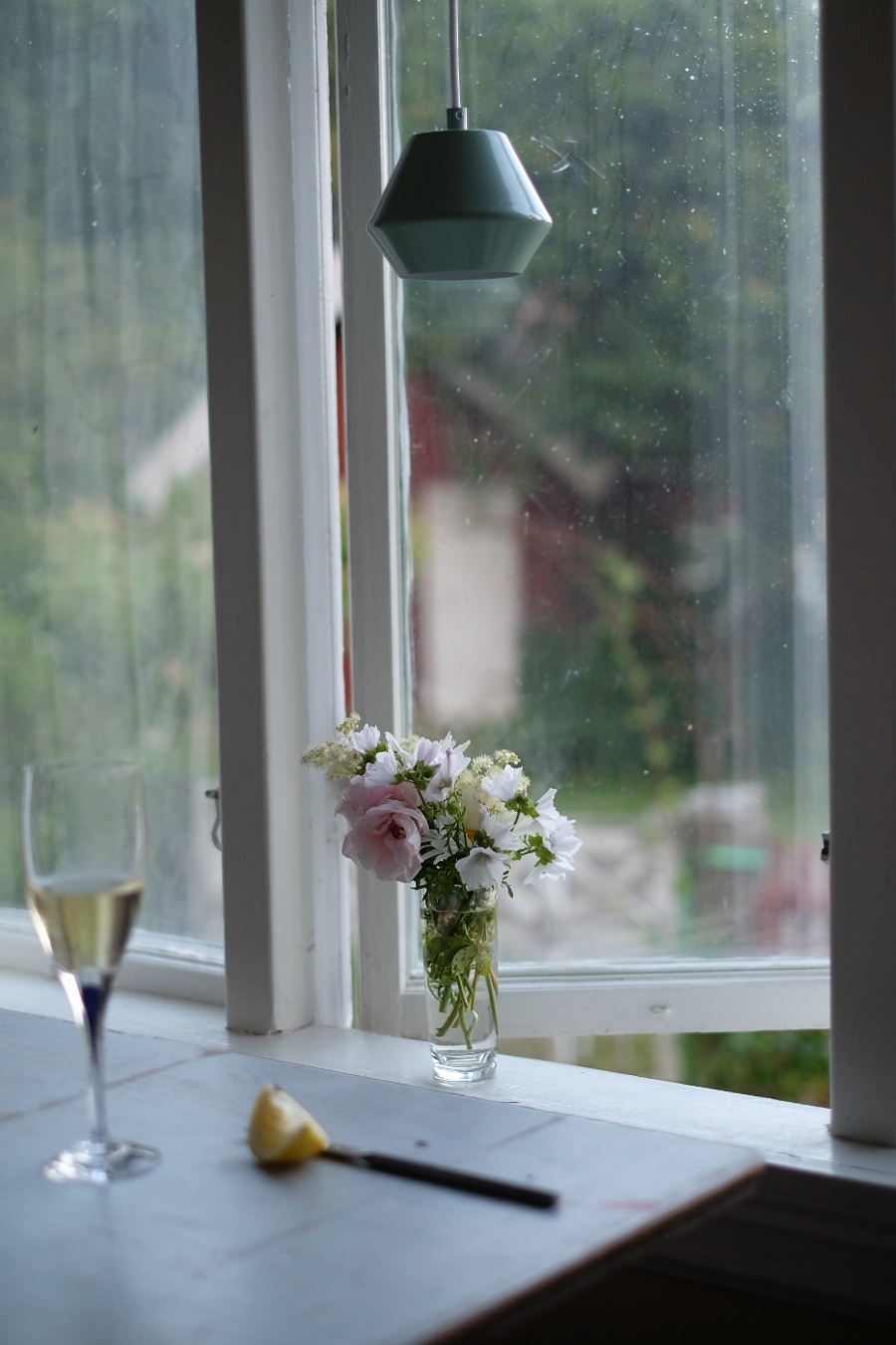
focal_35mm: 53
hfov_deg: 25.5
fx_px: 1979
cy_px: 672
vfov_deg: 37.5
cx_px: 448
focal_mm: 35
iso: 500
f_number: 1.4
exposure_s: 1/500
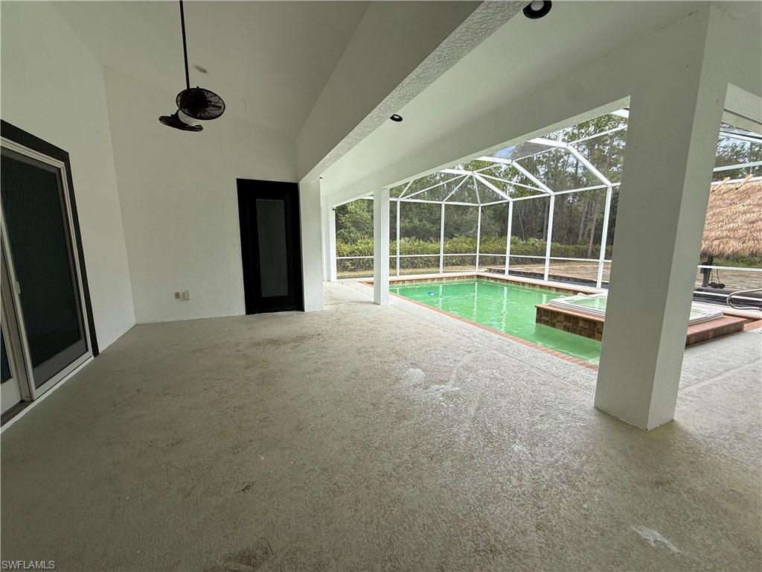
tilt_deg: -9.4
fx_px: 308
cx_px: 381
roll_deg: +0.7
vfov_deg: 85.7
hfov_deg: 102.1
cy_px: 286
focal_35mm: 14
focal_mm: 2.22
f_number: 2.2
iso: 50
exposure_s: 1/398
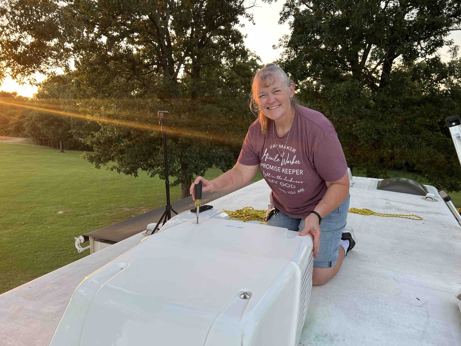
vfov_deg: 53.1
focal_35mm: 26
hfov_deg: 67.3
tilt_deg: -8.7
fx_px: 346
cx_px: 230
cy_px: 173
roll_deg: -0.9
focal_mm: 5.7
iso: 50
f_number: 1.5
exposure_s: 1/121
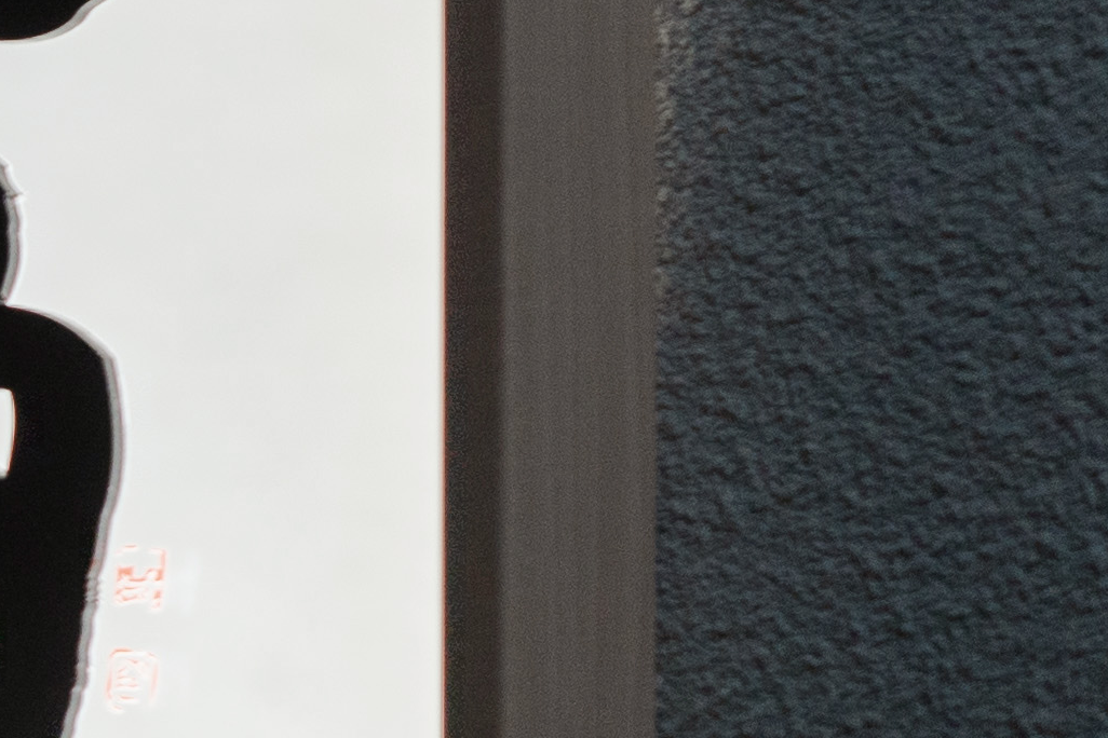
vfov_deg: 2.8
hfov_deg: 4.1
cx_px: -1456
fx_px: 15111
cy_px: -211
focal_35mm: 491
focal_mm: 56
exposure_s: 1/100
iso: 100
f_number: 1.4
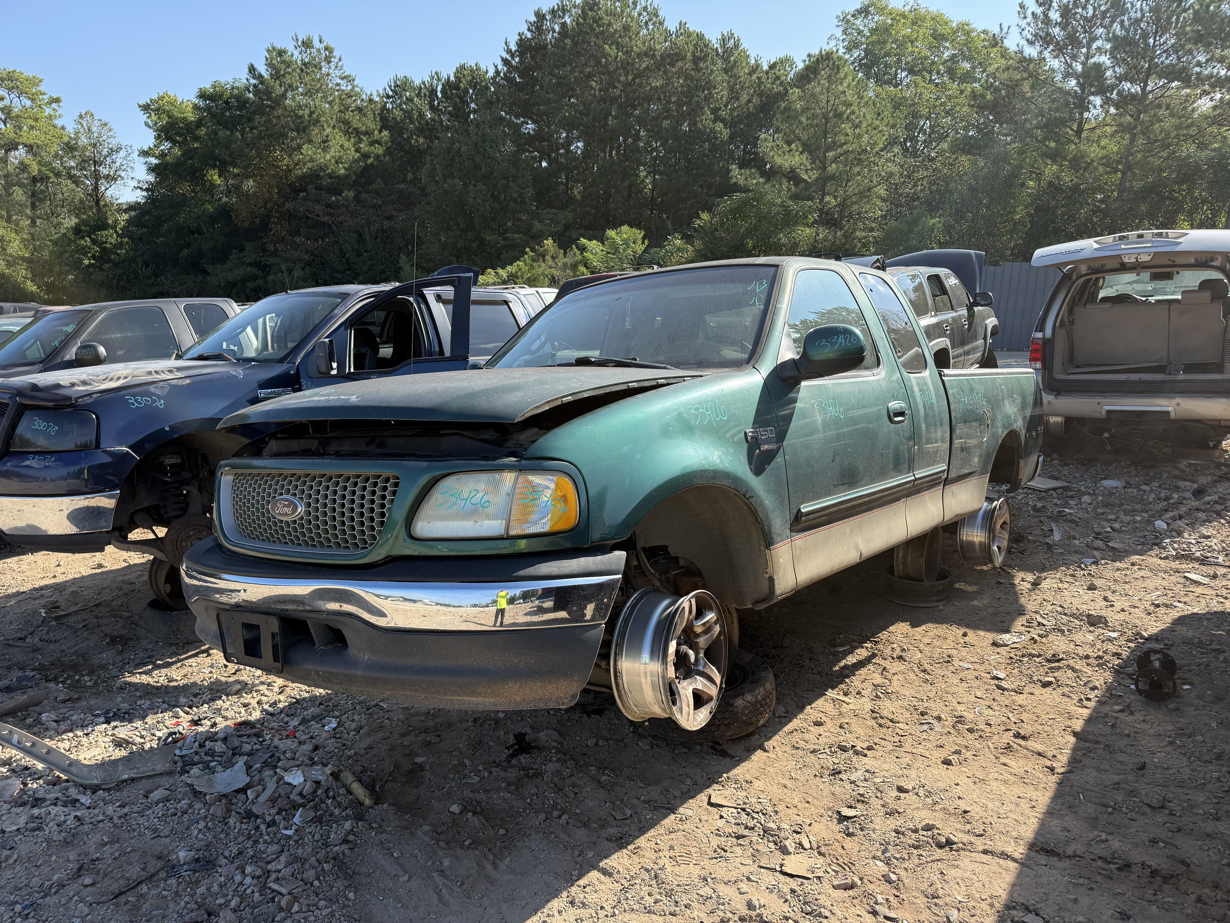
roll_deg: -1.0
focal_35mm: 24
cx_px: 615
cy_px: 462
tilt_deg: -9.2
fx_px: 853
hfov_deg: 71.6
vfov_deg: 56.8
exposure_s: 1/1855
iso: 80
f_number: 1.78
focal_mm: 6.76
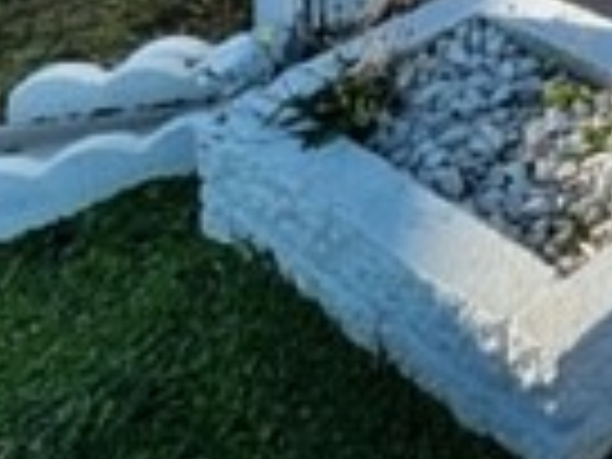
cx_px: 1084
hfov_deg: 21.5
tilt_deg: -3.8
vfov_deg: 15.5
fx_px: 1078
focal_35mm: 61
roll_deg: +1.2
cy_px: -590
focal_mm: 1.57
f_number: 1.8
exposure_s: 1/445
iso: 32
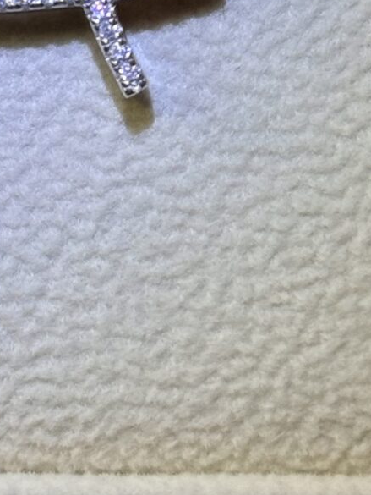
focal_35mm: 210
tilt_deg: -47.7
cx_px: 68
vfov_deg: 9.3
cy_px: -133
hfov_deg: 7.1
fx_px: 3000
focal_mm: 6.76
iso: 64
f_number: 1.78
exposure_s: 1/100
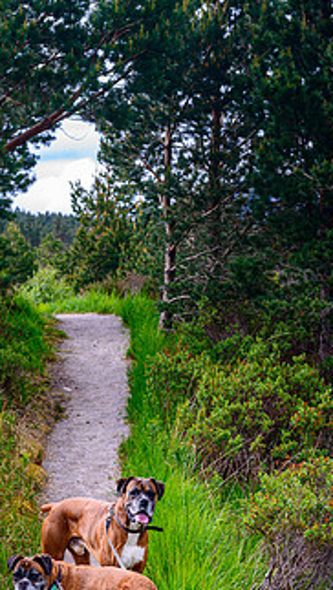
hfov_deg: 11.8
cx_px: 73
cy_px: 387
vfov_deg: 20.9
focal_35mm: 102
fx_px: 1599
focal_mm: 70
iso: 720
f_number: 8
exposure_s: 1/80
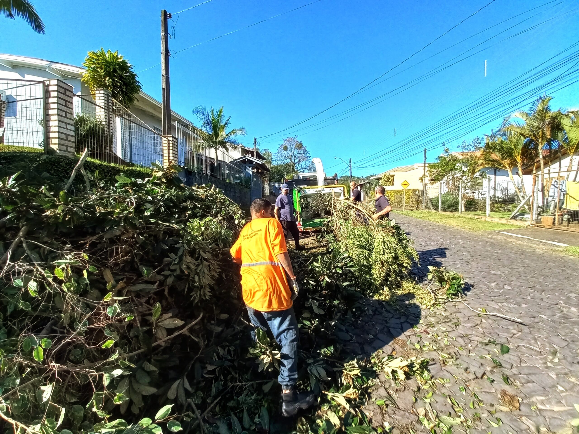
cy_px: 217
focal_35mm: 13
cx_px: 290
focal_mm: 1.42
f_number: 2.2
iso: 40
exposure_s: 1/466
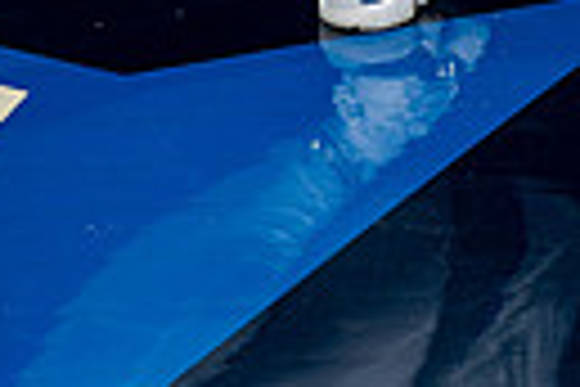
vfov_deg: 8.7
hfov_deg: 14.6
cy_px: -598
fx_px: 2255
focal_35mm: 140
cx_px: 360
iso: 640
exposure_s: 1/250
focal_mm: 40
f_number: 5.6
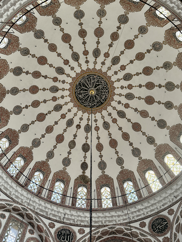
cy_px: 121
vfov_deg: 71.6
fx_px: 168
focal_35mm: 24
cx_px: 91
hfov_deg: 56.8
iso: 320
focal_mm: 6.76
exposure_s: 1/100
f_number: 1.78
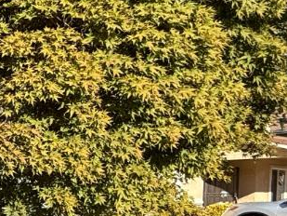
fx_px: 564
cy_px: 223
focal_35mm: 68
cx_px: -305
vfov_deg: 20.8
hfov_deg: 18.0
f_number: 2.2
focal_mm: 2.22
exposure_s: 1/1368
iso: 50
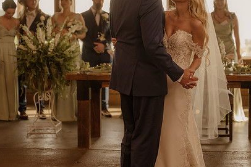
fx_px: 697
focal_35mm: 100
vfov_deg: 13.7
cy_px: 66
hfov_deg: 20.4
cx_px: 153
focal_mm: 70
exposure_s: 1/250
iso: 1000
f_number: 2.8
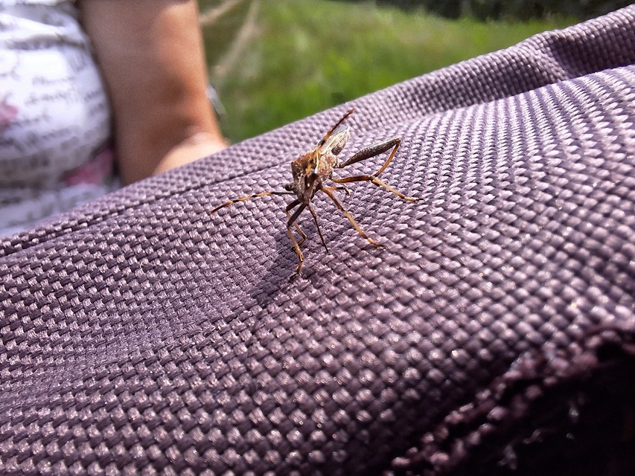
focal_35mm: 25
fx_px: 459
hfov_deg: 69.4
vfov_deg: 54.9
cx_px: 318
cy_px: 238
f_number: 2.4
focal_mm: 2.13
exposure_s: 1/690
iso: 40
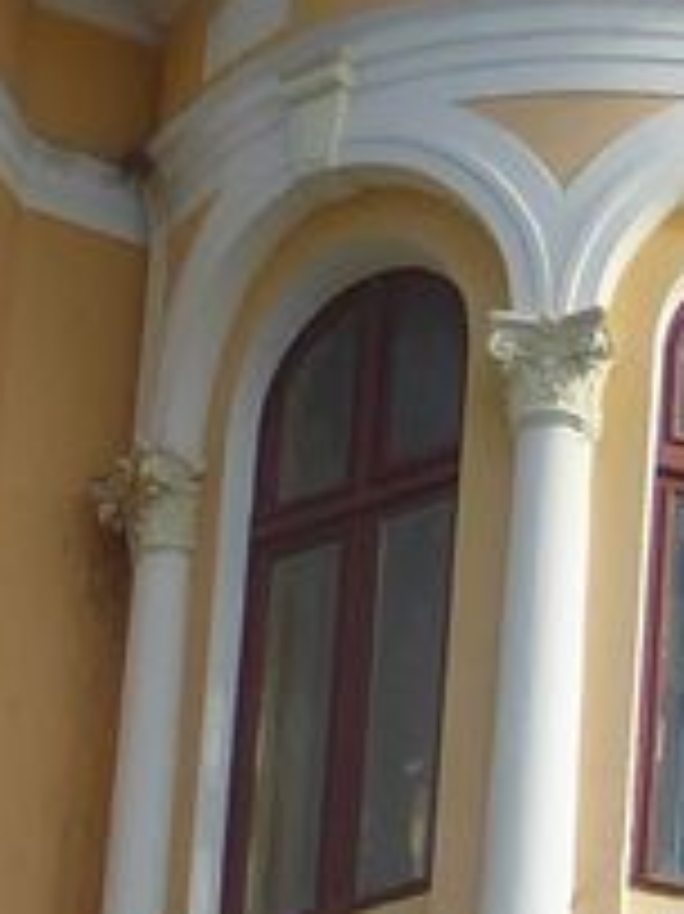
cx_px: 1467
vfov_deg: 7.0
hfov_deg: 5.4
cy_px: 2134
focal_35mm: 268
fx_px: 7068
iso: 80
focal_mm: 5.8
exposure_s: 1/500
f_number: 3.6
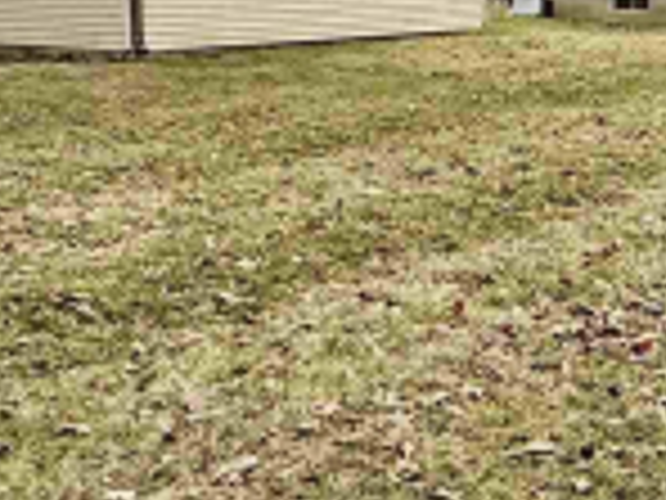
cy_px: 113
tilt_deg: -6.8
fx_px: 1212
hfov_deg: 28.6
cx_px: 686
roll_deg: +0.0
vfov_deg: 23.0
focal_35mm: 63
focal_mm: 2.22
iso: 125
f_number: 2.2
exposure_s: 1/99
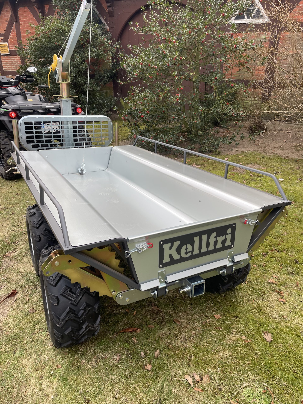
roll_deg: +0.0
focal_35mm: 26
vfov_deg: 67.3
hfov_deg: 53.1
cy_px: 202
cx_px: 152
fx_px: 303
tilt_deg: -25.7
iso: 32
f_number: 1.6
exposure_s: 1/317
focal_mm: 4.2
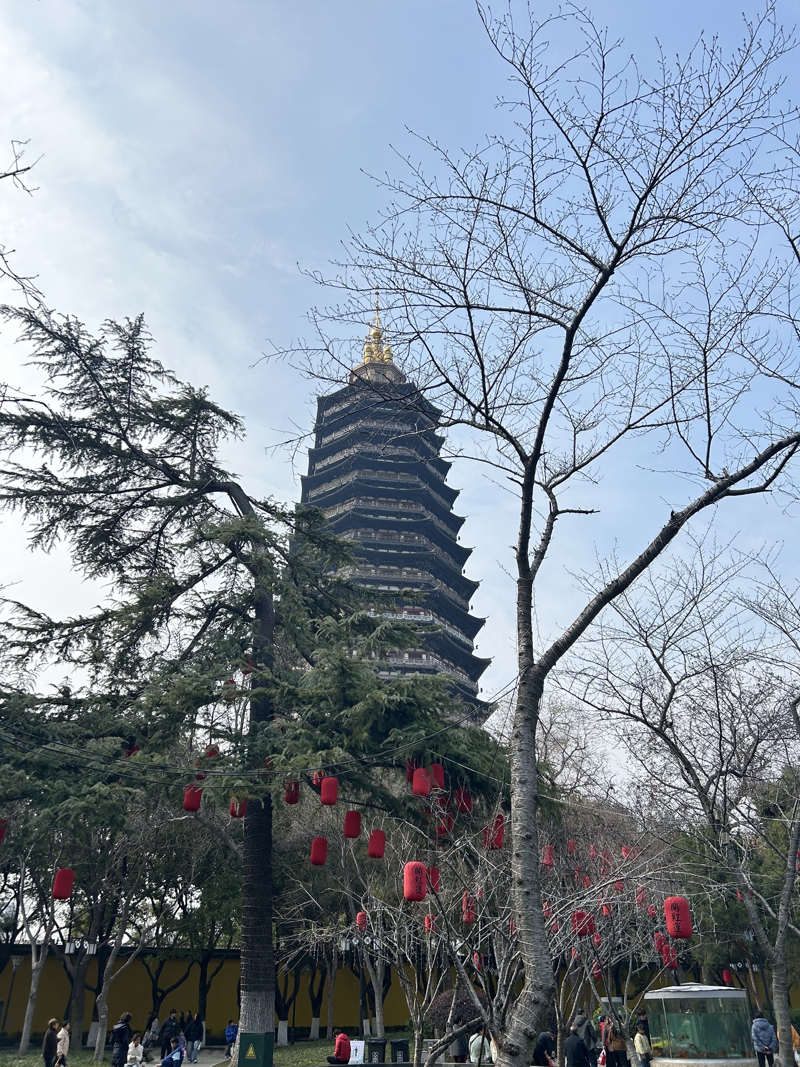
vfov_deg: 67.3
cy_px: 534
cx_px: 400
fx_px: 801
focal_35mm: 26
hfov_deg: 53.1
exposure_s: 1/3165
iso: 50
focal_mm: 5.7
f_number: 1.5
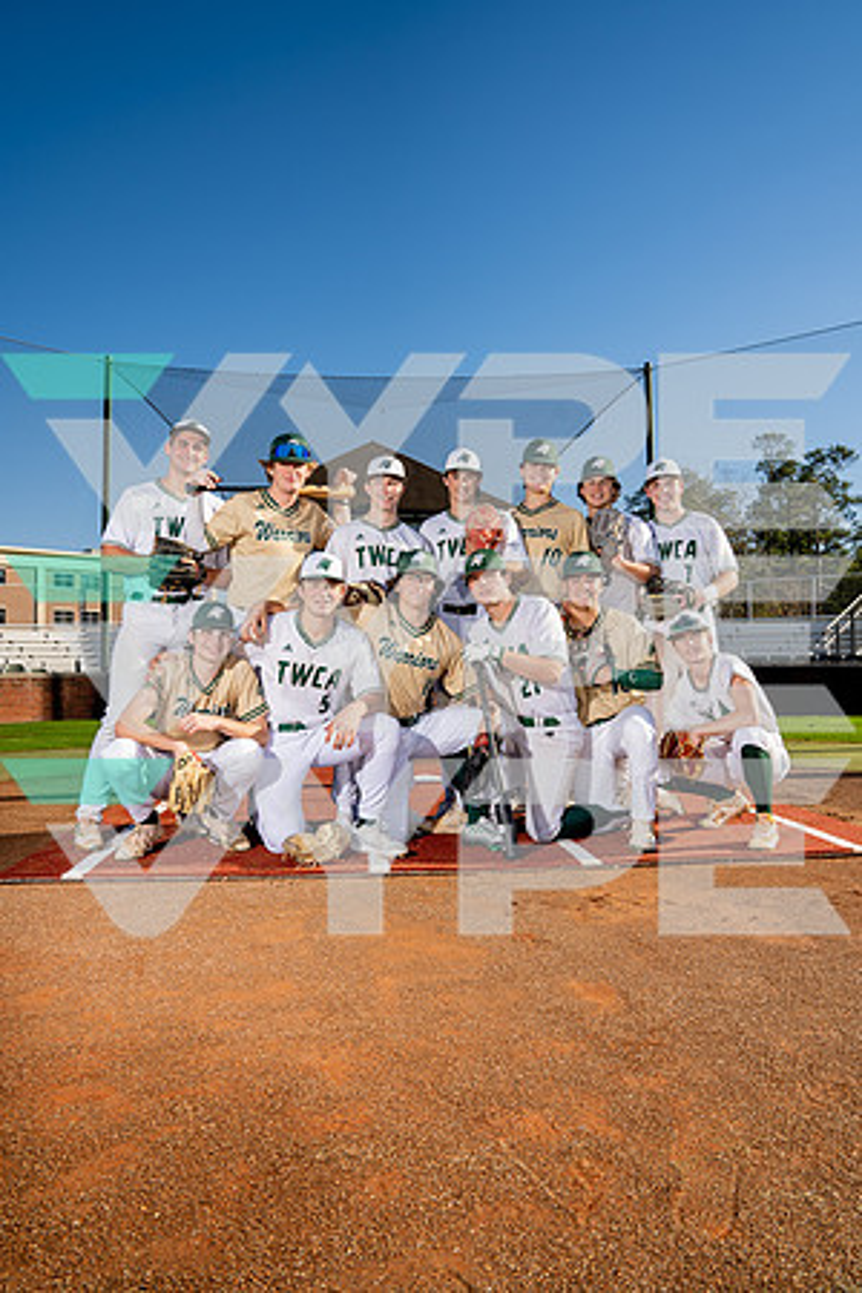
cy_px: 646
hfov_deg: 53.1
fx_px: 862
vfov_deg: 73.7
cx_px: 431
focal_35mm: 24
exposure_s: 1/250
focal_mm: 24
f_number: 7.1
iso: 100
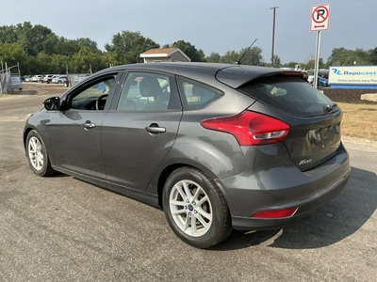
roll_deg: +0.0
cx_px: 188
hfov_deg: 63.4
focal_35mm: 28
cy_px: 141
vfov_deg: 49.7
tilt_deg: -9.9
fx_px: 305
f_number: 1.8
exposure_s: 1/1342
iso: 25
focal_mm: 3
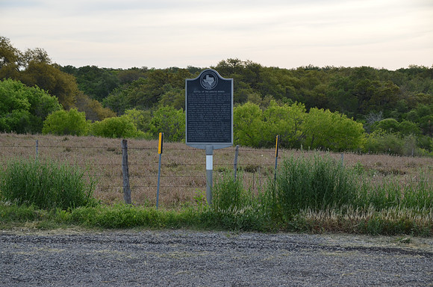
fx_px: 990
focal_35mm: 82
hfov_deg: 24.7
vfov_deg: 16.5
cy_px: 144
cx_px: 216
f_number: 5.6
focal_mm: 55
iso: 200
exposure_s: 1/125
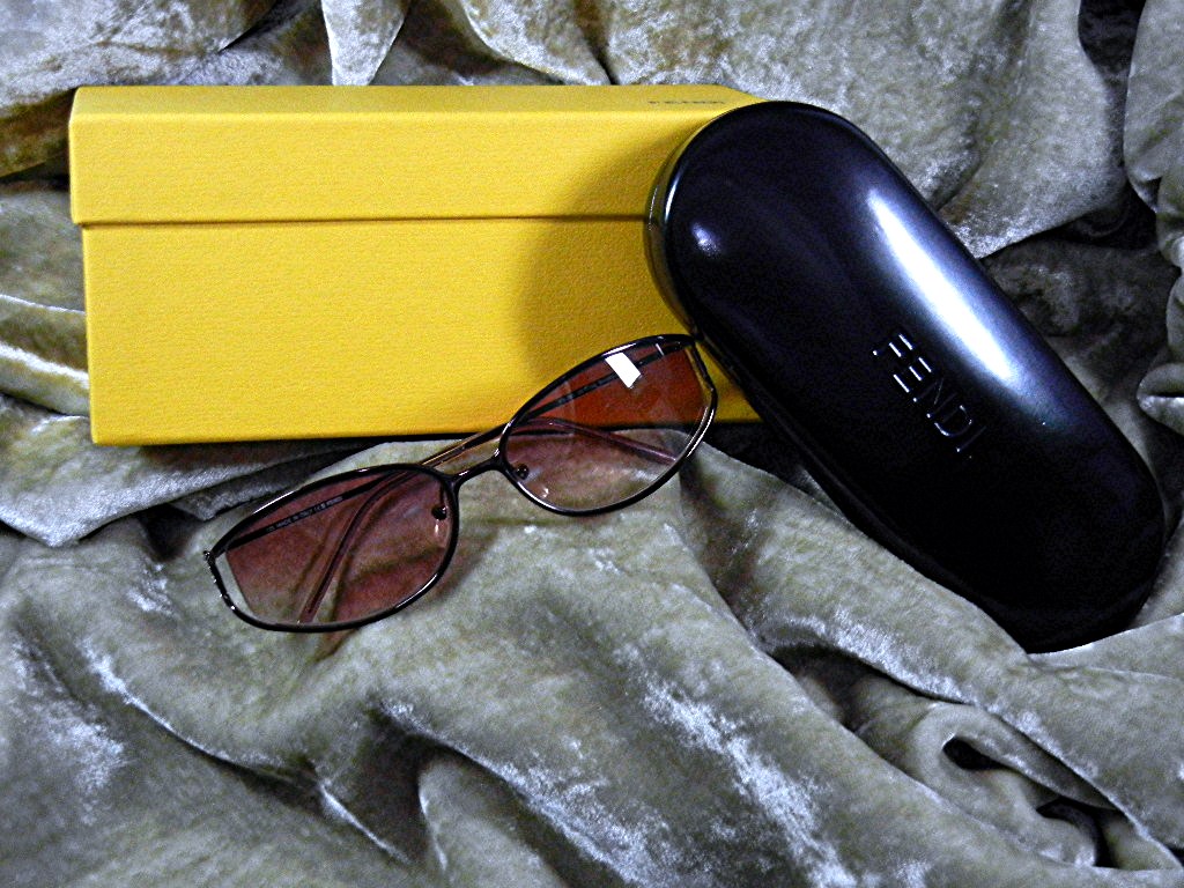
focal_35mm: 59
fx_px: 2018
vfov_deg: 24.8
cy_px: 444
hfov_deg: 32.7
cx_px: 592
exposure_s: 1/30
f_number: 8
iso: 800
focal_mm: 10.6
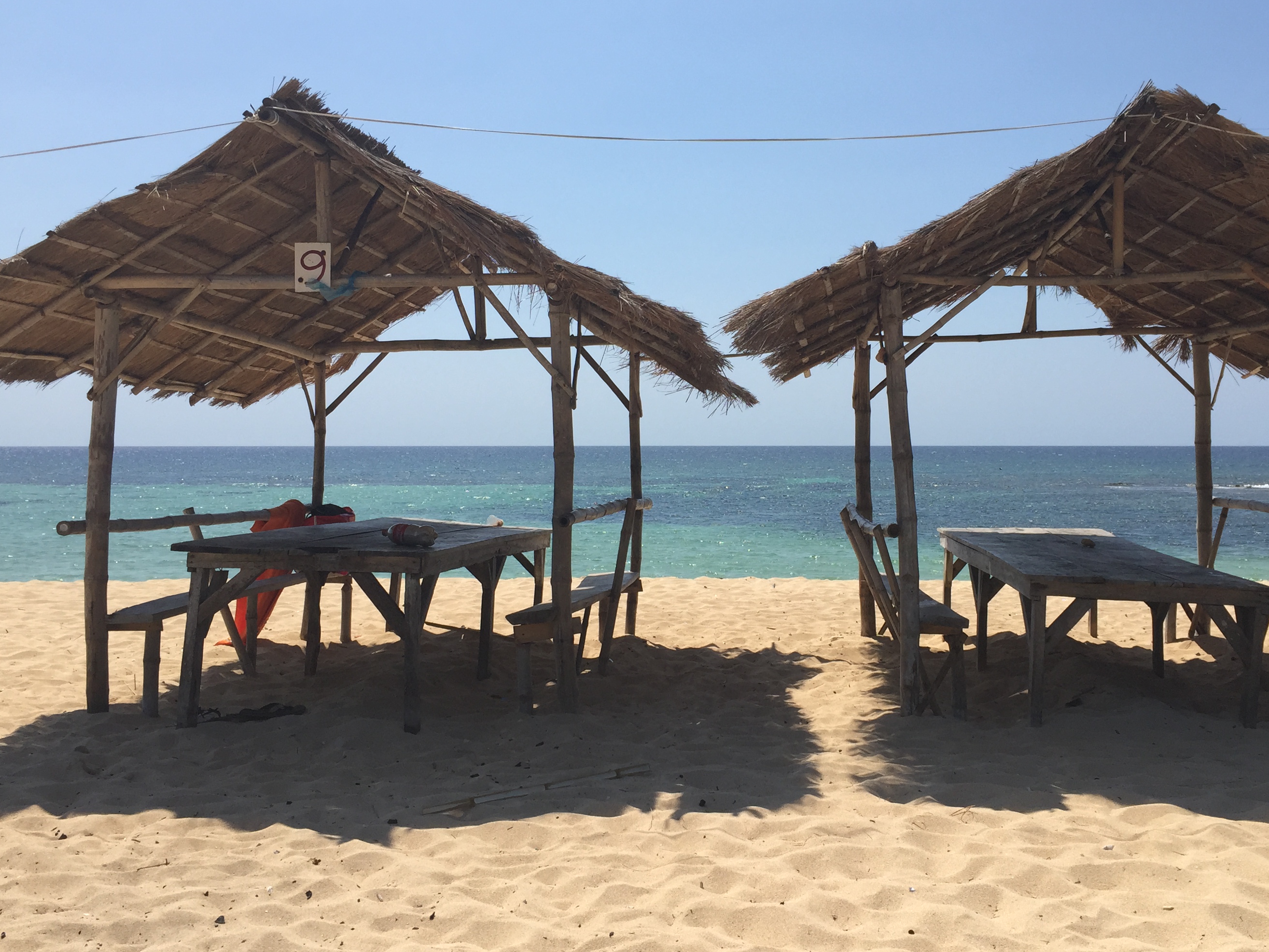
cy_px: 431
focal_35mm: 36
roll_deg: -0.7
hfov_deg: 51.2
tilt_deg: +1.1
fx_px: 1320
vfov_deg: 39.6
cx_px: 719
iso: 32
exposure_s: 1/3049
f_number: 2.2
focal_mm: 4.15
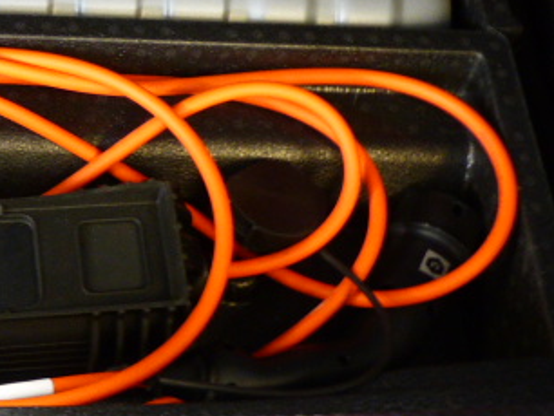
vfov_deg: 20.7
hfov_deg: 26.1
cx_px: 11
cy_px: 255
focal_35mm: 71
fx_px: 1137
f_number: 2.8
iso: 400
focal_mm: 6
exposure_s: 1/4
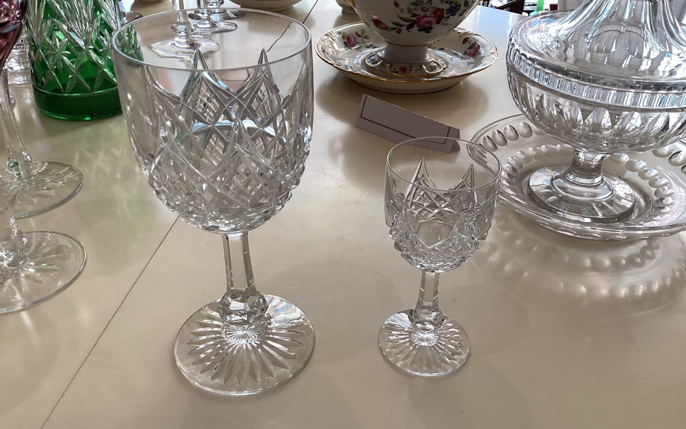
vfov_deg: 38.3
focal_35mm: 33
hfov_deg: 58.1
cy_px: 208
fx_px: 617
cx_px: 342
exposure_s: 1/50
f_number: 2.4
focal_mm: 3.3
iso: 64
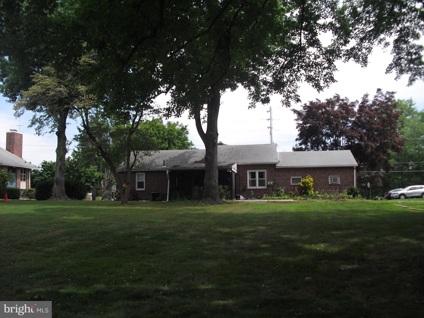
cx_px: 212
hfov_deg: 51.4
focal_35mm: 36
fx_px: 441
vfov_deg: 39.7
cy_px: 159
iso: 100
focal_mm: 6.3
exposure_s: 1/125
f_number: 7.8
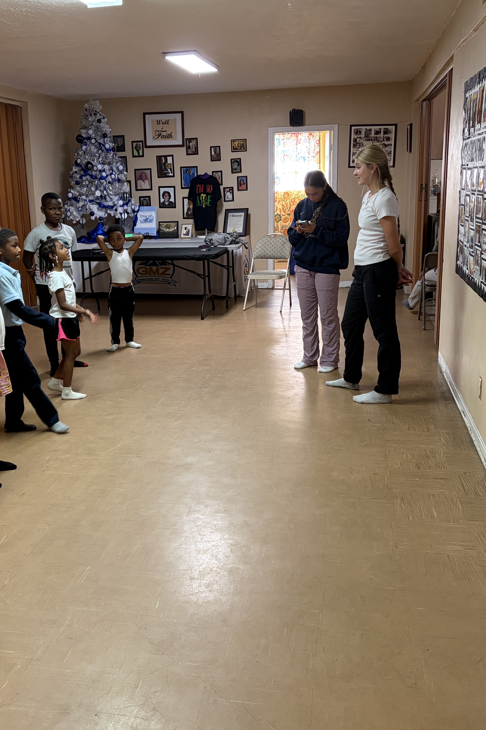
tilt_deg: -13.8
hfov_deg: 35.8
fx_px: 749
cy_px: 365
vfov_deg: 51.9
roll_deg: +2.0
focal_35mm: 37
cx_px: 190
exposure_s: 1/60
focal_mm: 5.96
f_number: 1.6
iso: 250
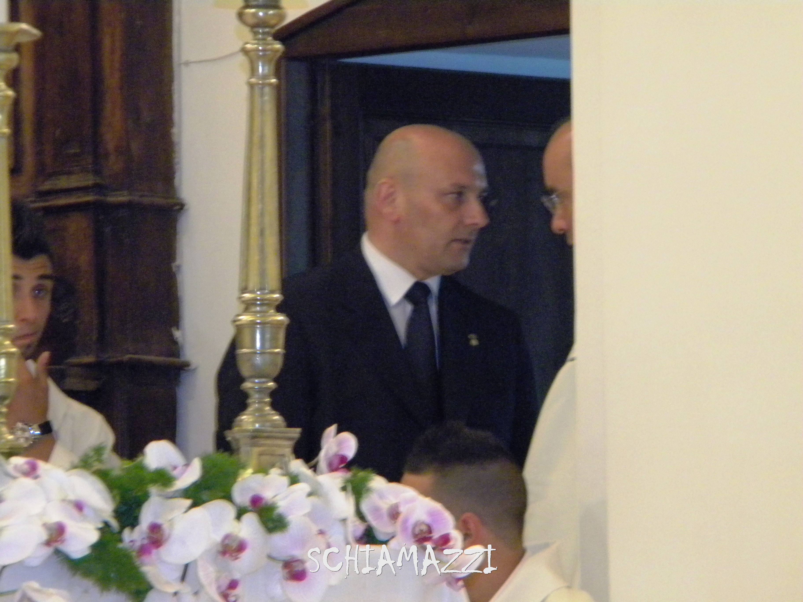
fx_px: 6449
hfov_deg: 7.1
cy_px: 301
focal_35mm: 278
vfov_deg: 5.3
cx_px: 402
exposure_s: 1/30
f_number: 5.4
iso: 800
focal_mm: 50.4
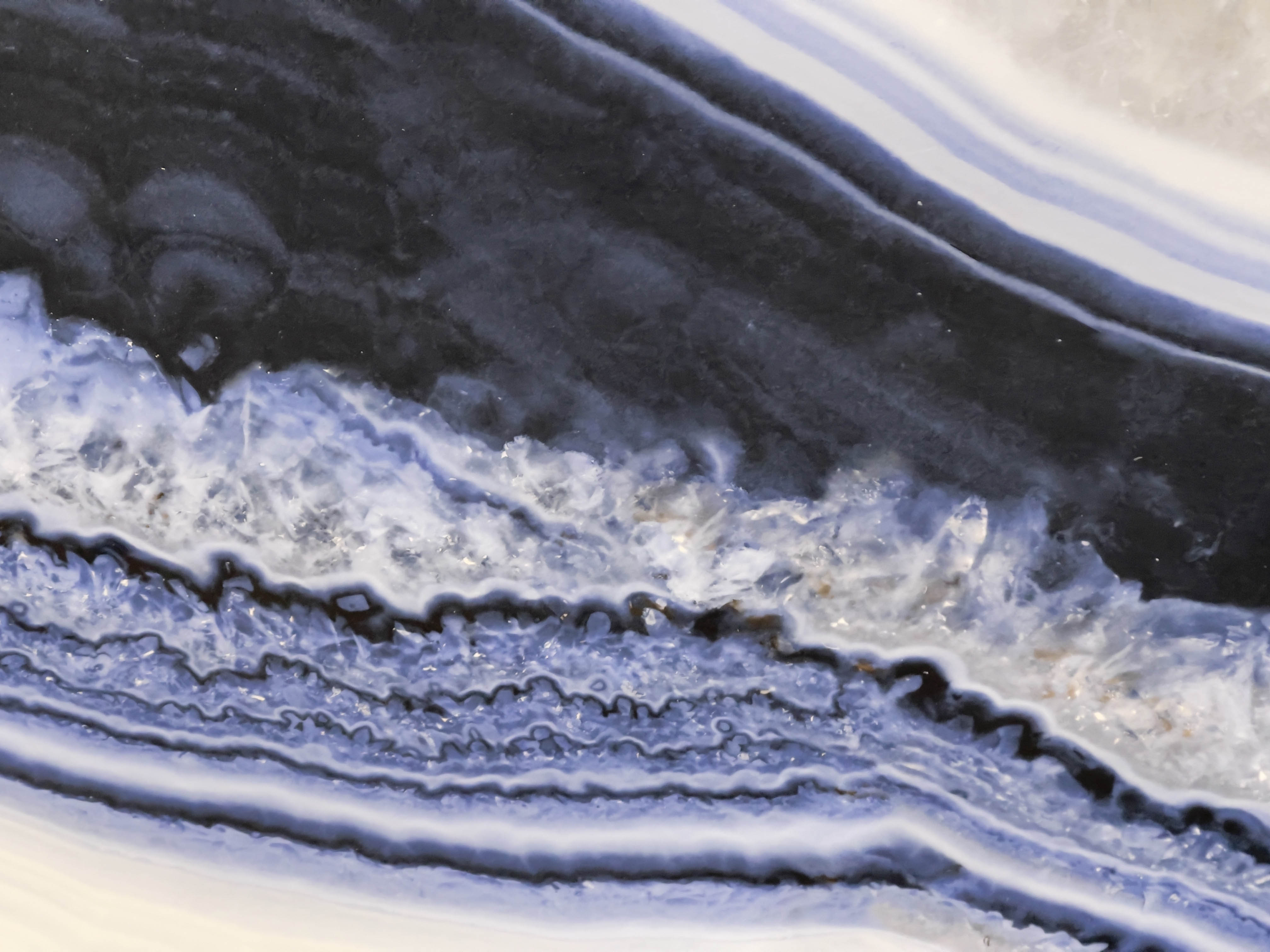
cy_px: 476
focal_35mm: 64
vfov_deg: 22.9
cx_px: 635
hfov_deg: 30.3
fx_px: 2348
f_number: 2.2
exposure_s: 1/60
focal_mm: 7.5
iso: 320
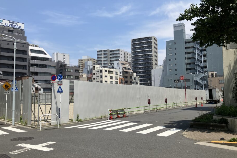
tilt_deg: +4.8
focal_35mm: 33
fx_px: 217
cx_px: 116
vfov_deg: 39.9
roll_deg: +1.1
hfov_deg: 57.2
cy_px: 82
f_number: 1.8
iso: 32
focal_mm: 3.99
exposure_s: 1/2703
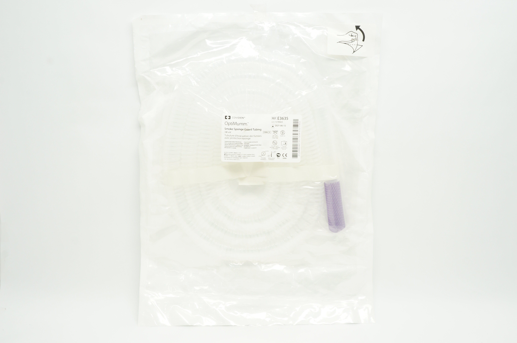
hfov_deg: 55.2
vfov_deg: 38.3
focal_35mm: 34
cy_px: 172
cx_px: 258
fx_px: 495
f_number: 11
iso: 400
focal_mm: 23
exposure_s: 1/15
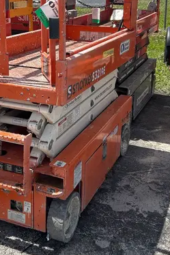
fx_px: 376
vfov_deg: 37.1
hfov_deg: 25.3
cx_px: 55
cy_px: 84
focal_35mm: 53
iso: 50
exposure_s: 1/3257
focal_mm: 5.7
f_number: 1.5
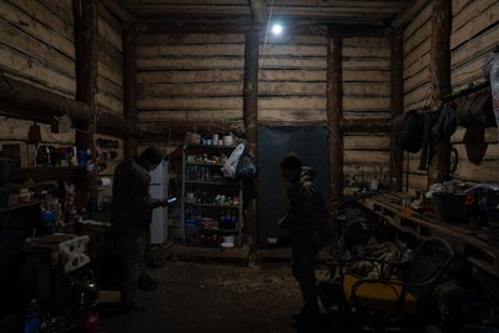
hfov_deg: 71.5
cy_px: 166
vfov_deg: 51.3
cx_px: 250
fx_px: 347
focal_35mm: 25
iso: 2000
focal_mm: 25
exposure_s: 1/50
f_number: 3.2
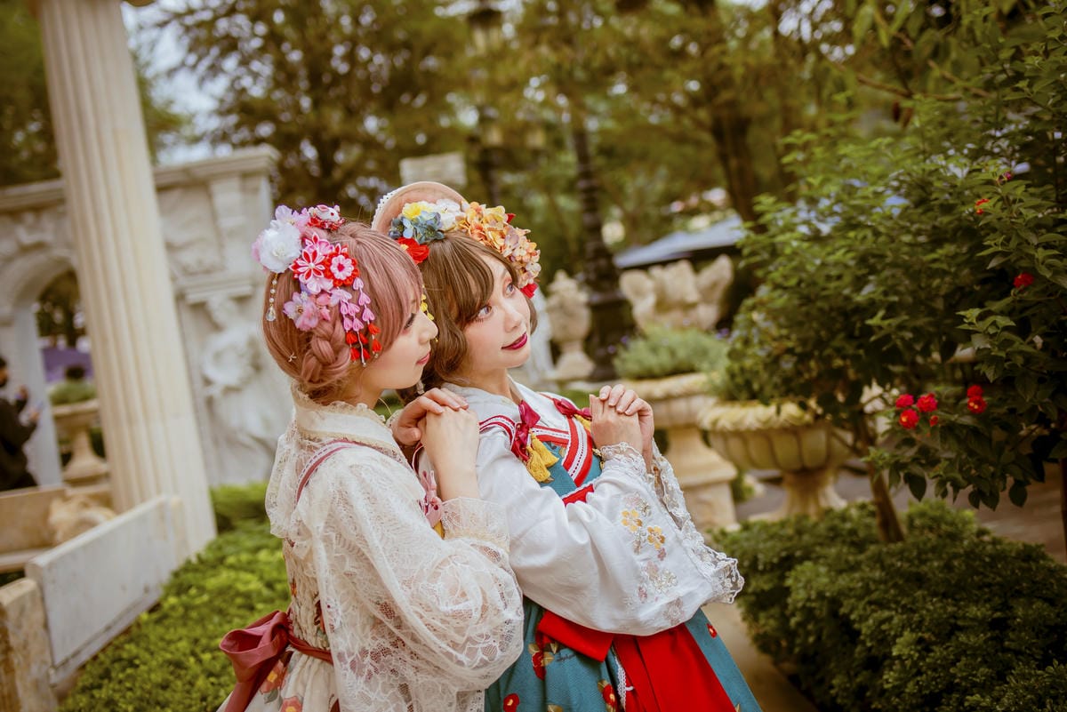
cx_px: 534
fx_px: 1038
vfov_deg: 37.9
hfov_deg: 54.4
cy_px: 356
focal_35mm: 35
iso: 50
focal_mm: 35
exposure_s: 1/500
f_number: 2.2
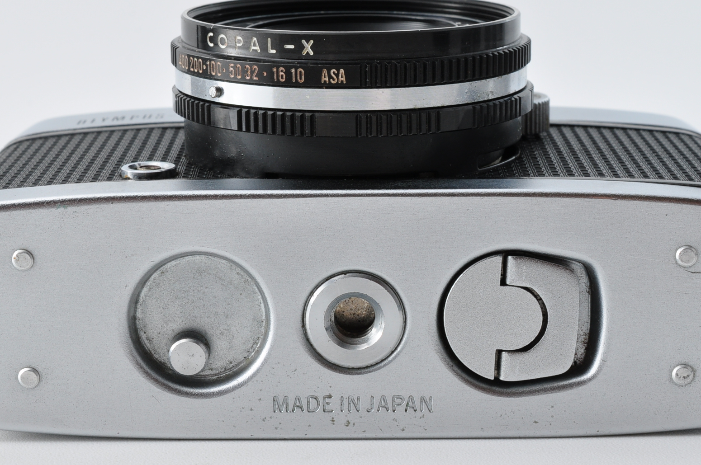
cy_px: 217
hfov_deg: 24.5
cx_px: 342
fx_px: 1614
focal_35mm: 83
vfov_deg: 16.4
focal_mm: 40
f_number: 16
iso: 200
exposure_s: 1/200
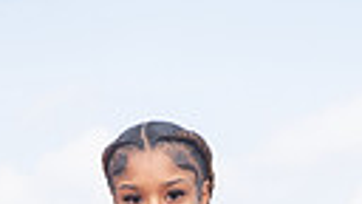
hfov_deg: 11.3
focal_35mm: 191
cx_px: 175
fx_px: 1833
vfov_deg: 5.9
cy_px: 632
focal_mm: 52
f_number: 7.1
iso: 160
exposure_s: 1/320
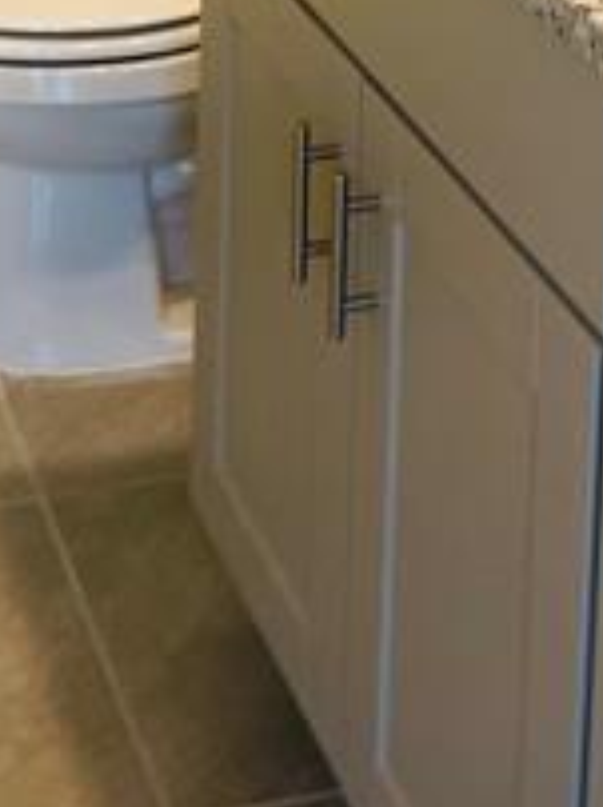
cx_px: 92
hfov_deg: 14.8
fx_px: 2304
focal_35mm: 99
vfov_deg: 17.3
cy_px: -495
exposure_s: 1/60
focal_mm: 4.2
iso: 64
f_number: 1.6
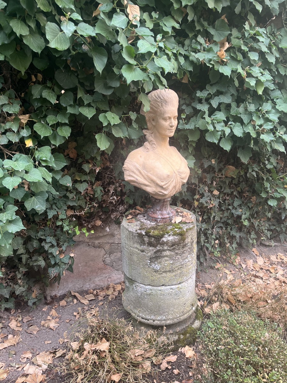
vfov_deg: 67.3
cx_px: 144
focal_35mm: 26
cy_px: 192
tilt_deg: -13.6
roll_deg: +1.1
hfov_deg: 53.1
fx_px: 287
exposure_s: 1/122
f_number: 1.6
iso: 50
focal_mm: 5.1
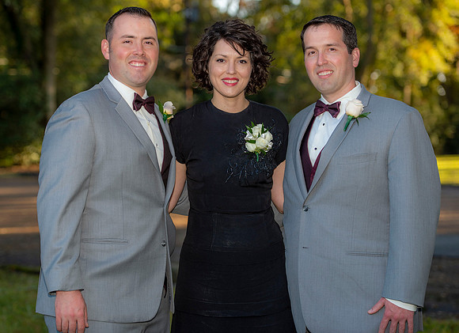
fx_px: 1320
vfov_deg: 14.4
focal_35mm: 101
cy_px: 166
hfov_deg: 19.7
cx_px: 209
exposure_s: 1/250
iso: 200
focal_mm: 95
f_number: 3.5
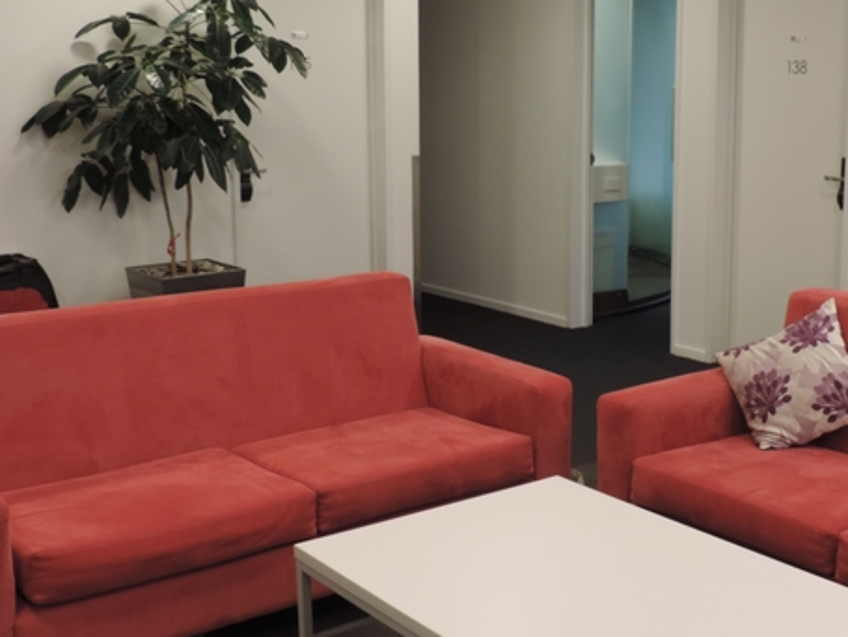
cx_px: 580
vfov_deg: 29.1
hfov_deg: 37.7
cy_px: 298
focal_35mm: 50
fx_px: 1226
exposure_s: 1/50
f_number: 3.3
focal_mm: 6.2
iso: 250
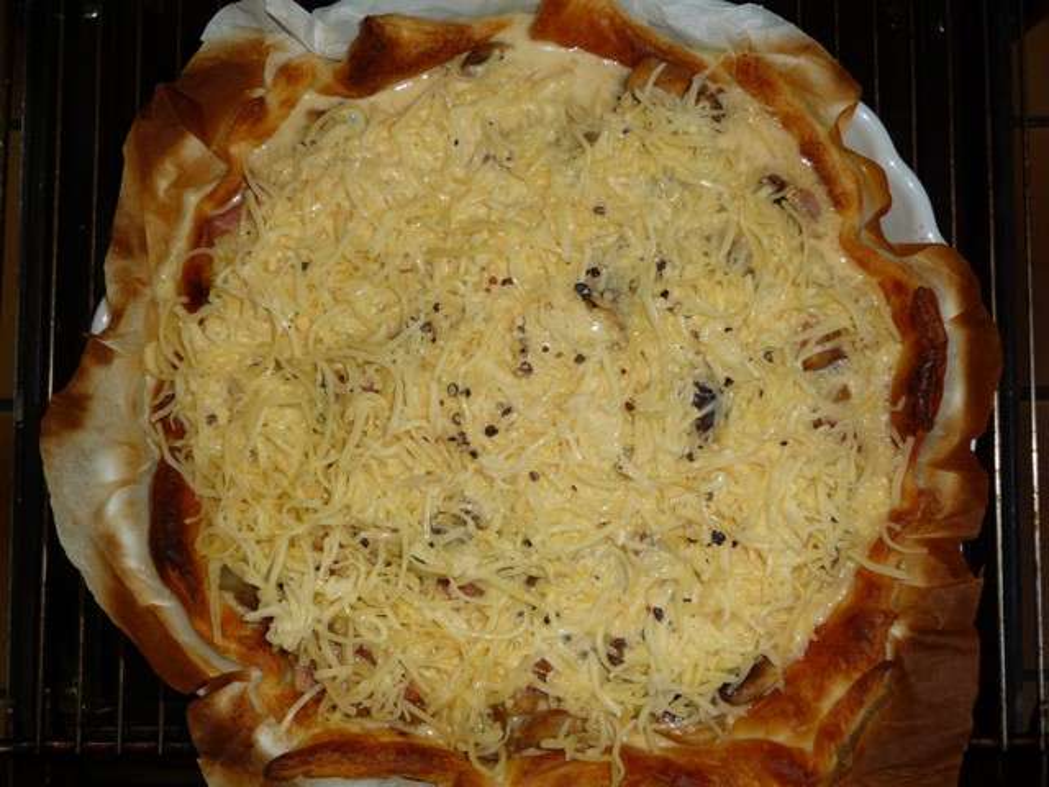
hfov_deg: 43.9
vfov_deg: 33.6
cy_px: 394
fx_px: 1303
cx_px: 524
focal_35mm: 43
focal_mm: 7.1
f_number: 4
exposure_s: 1/30
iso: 100
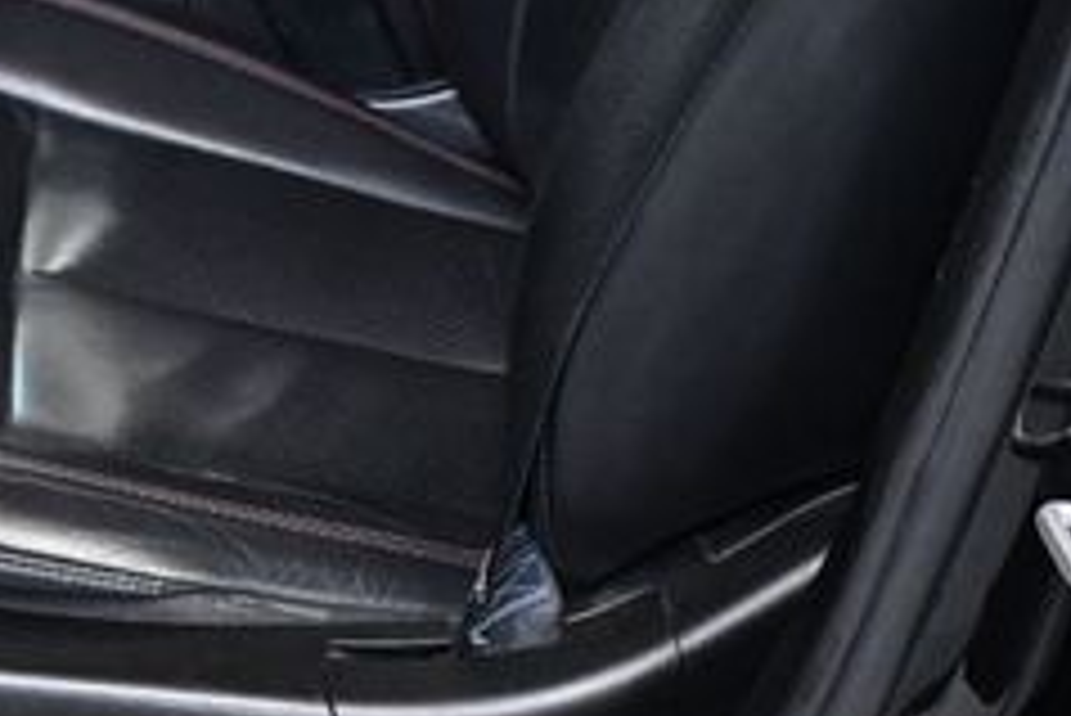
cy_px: 955
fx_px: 2887
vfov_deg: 13.6
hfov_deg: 20.0
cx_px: -148
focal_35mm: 97
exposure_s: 1/125
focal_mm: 18
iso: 2800
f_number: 3.5
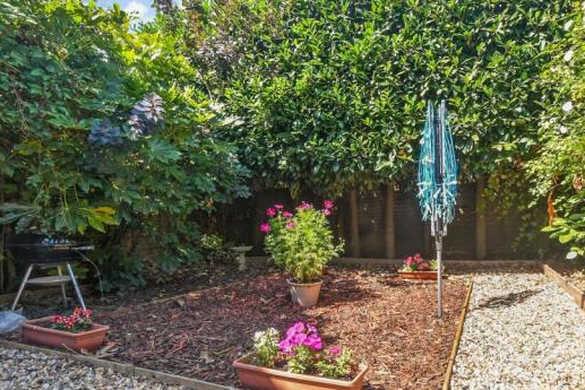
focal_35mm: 19
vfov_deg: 64.1
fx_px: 309
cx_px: 364
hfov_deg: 85.3
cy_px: 229
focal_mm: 10
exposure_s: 1/80
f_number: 8
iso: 160
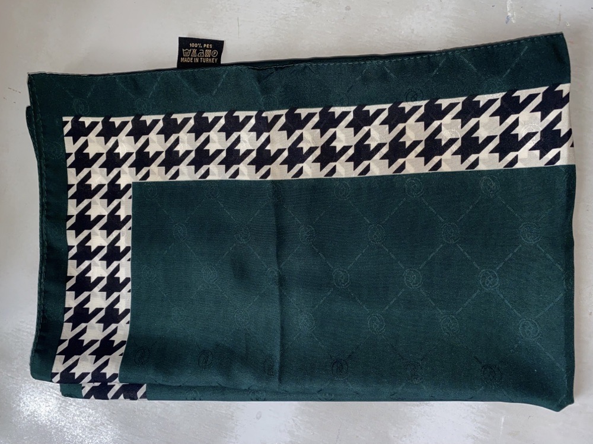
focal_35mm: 26
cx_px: 296
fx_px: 445
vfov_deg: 53.1
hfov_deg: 67.3
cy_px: 222
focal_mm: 4.25
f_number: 1.8
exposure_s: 1/173
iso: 32
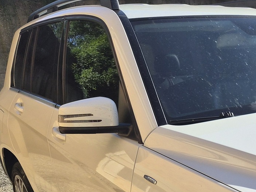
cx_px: 313
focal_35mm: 66
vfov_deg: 20.0
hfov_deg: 26.0
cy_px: 263
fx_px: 488
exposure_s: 1/3760
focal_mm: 5.4
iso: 80
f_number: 1.8
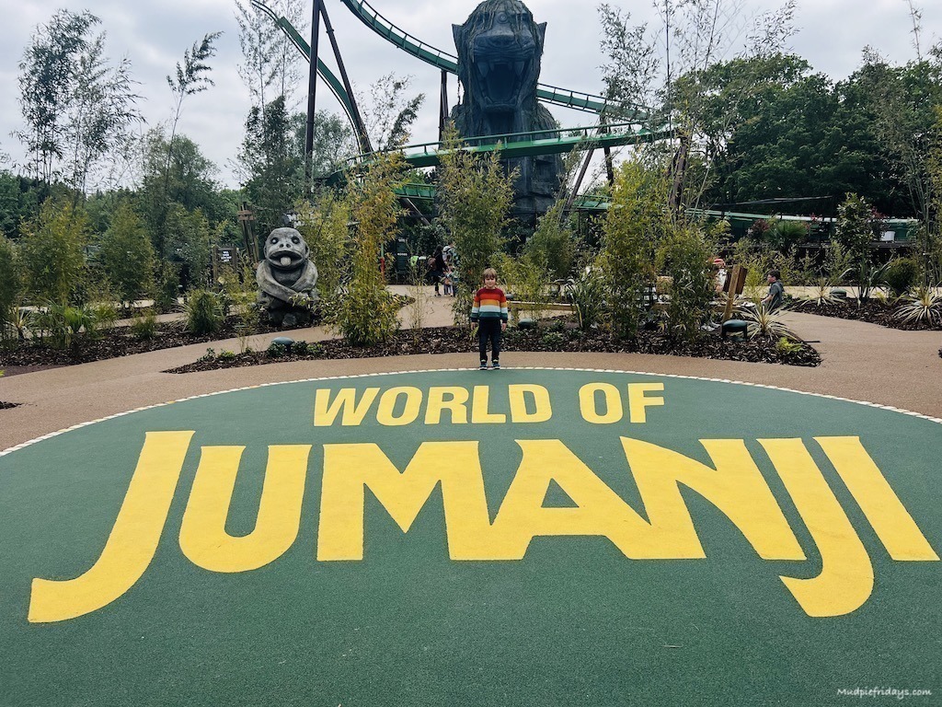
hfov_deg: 67.3
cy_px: 354
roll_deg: +0.6
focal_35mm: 26
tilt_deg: -11.7
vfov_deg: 53.1
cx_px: 471
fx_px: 708
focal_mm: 5.7
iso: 50
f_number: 1.5
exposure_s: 1/3704
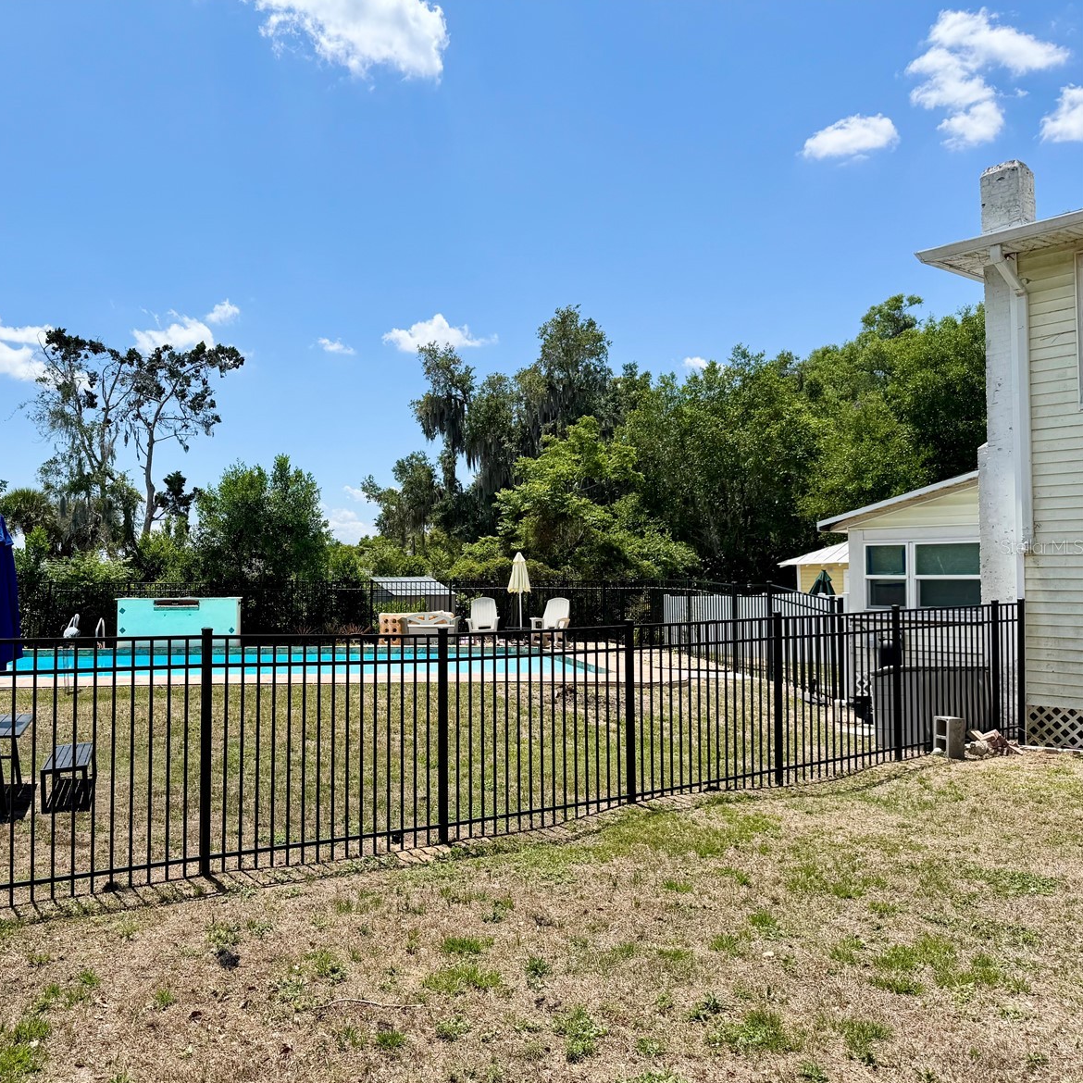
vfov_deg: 55.6
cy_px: 546
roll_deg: -0.3
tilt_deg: +1.9
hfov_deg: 54.3
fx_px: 1026
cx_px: 347
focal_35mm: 29
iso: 80
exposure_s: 1/5814
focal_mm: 6.76
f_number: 1.78
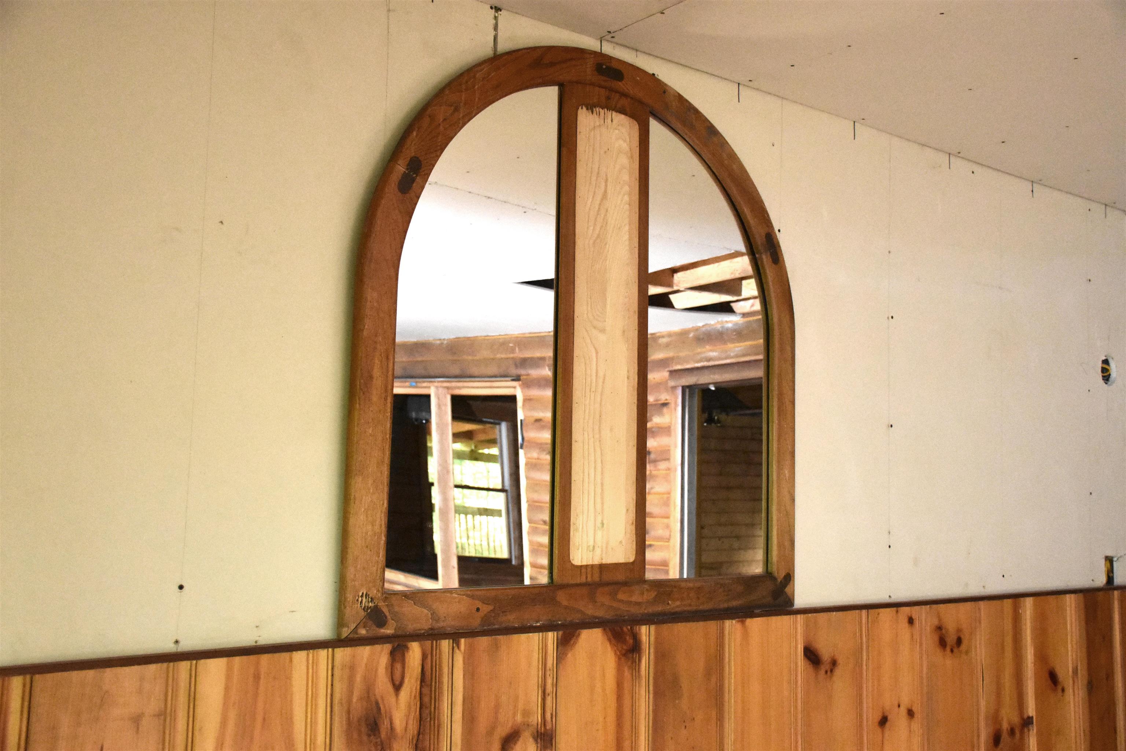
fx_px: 1126
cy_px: 376
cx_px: 563
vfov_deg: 36.9
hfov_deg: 53.1
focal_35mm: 36
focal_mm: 24
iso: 5600
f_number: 4
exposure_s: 1/60
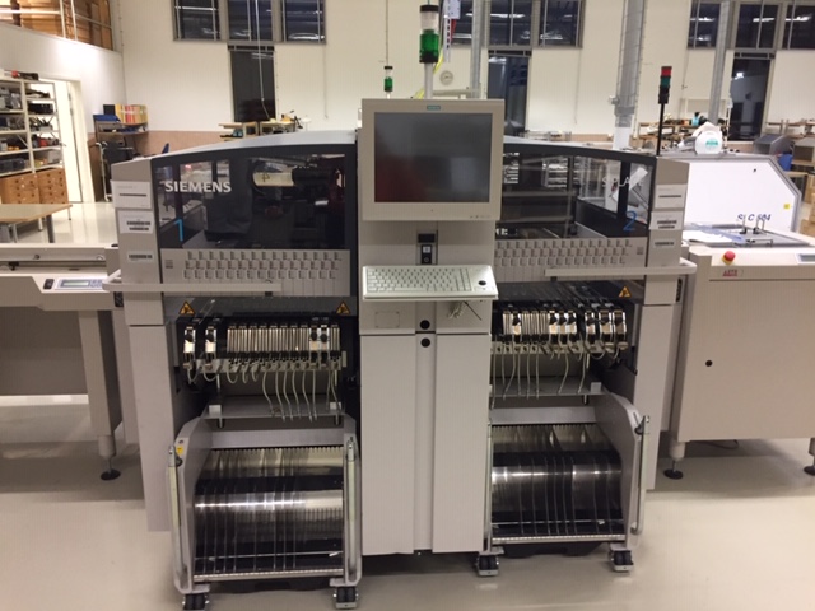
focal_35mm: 29
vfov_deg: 48.2
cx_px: 408
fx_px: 683
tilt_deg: -14.0
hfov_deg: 61.7
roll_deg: -0.6
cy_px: 306
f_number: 2.2
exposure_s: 1/33
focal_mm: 4.15
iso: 200
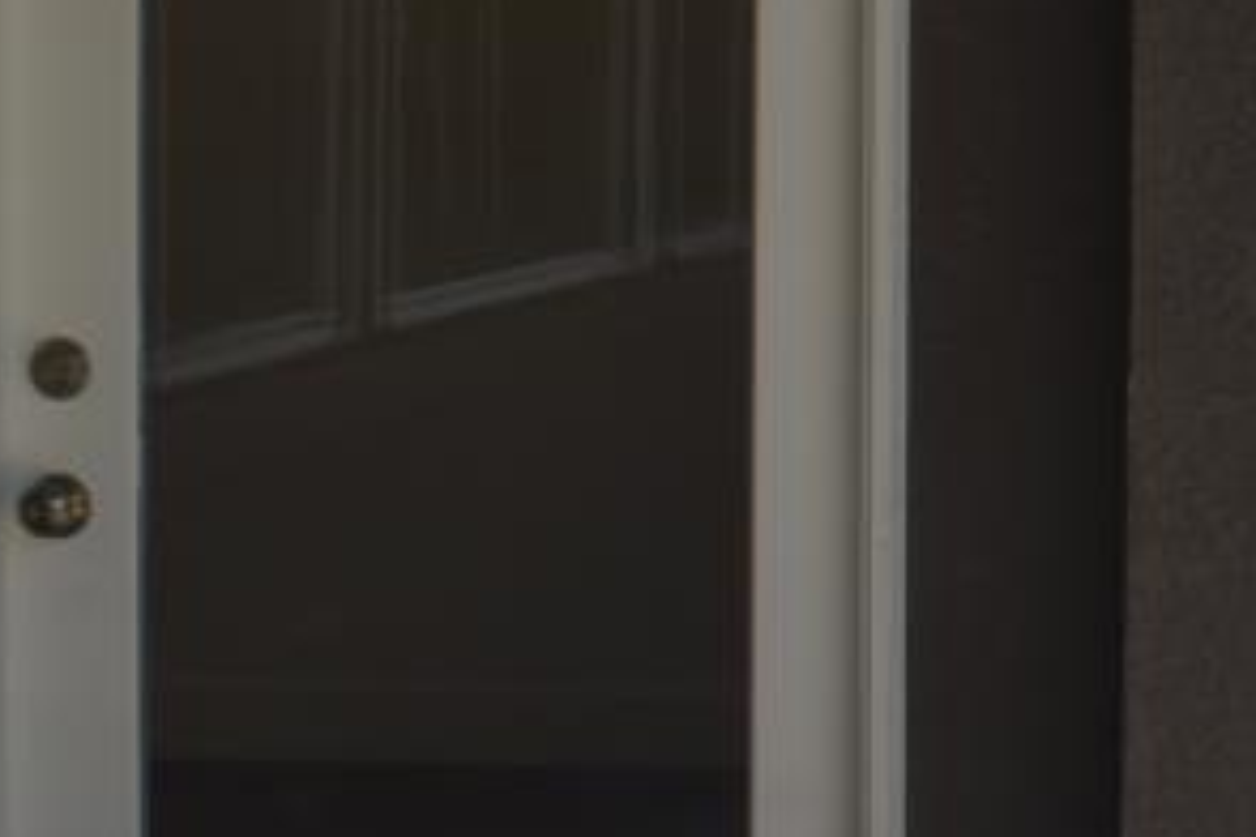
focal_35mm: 153
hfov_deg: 12.5
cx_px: 2110
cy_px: 333
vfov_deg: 9.0
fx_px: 5338
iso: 140
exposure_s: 1/250
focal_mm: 20
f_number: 8
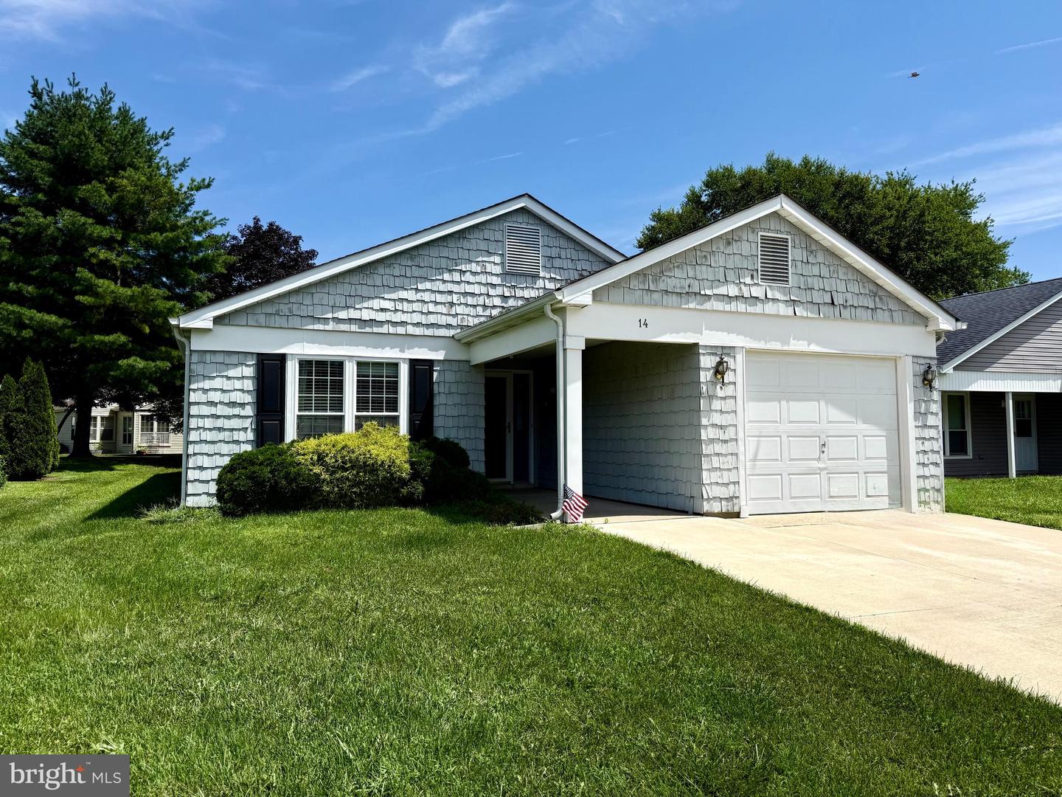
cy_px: 398
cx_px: 531
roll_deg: +0.1
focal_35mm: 24
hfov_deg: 71.6
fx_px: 736
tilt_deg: +4.6
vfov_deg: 56.8
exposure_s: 1/4975
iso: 80
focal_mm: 6.76
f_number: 1.78
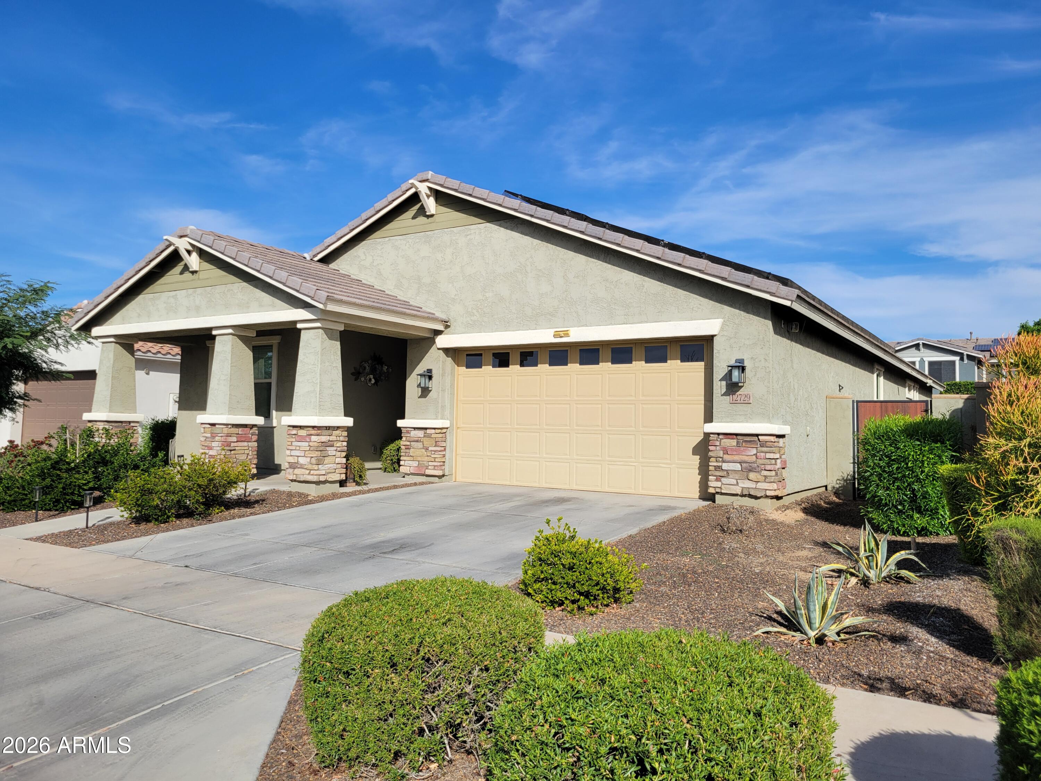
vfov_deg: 53.1
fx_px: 782
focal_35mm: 26
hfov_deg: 67.3
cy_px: 390
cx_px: 520
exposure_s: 1/3409
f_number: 1.8
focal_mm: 5.4
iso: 40
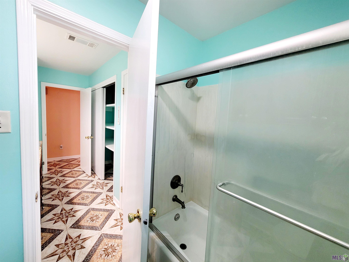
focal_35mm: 13
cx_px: 174
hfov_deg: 106.2
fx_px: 131
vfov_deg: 89.9
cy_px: 131
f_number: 2.2
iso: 250
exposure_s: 1/60.2
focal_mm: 2.2
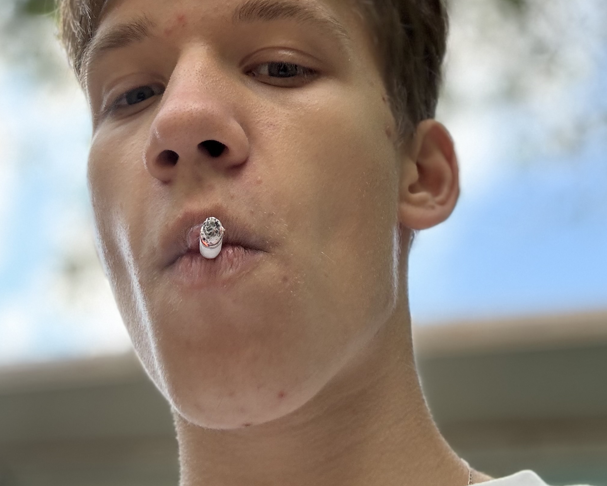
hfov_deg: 41.1
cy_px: 40
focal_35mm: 45
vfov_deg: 31.7
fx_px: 809
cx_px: 300
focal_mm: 2.69
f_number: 1.9
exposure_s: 1/76
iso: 80
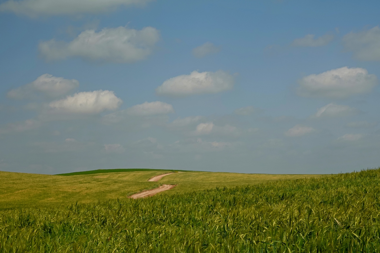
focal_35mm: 70
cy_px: 126
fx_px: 739
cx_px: 190
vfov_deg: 19.5
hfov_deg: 28.8
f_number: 9
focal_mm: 25.61
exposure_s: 1/160
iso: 100
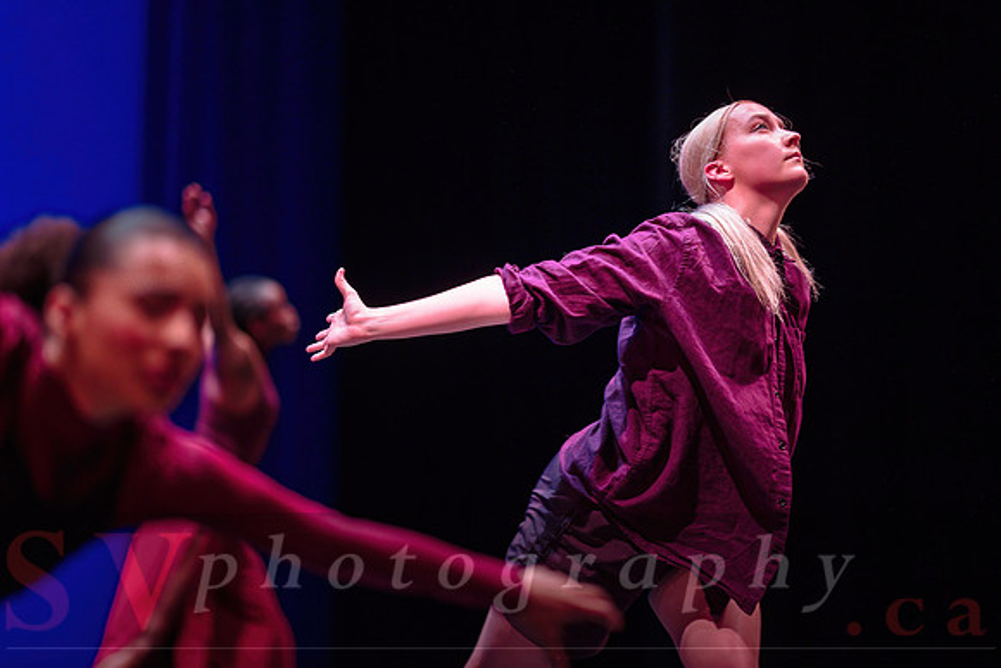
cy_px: 299
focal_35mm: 116
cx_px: 552
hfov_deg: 17.6
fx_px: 3227
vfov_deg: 11.8
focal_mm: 105
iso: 1250
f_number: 1.4
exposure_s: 1/320
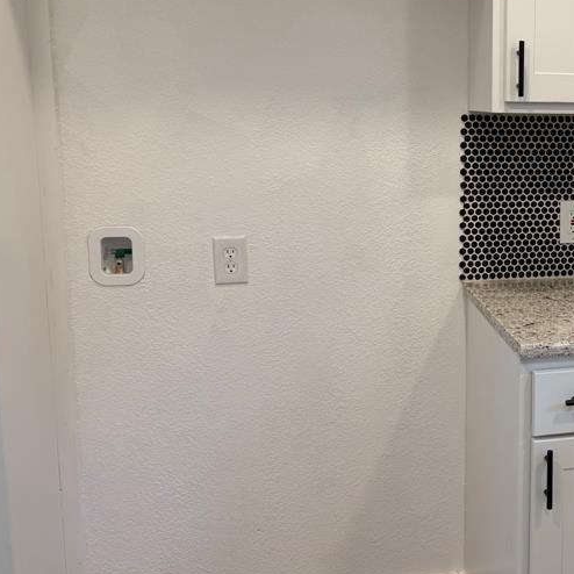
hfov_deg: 35.7
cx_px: 532
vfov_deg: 38.2
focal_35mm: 44
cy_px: 224
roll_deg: -0.7
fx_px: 825
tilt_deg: -7.9
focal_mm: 6.76
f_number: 1.78
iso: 100
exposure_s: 1/120
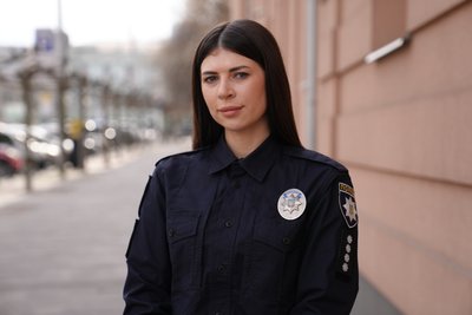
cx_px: 236
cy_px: 158
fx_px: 918
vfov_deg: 19.5
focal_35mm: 70
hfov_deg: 28.8
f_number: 2.8
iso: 800
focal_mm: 70
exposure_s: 1/5000
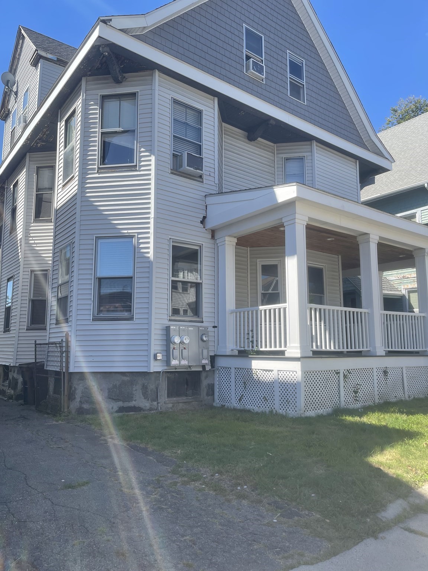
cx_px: 214
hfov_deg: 54.9
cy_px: 286
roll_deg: -0.6
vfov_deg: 69.4
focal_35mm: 25
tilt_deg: +8.3
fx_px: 412
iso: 32
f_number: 1.6
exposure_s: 1/1597
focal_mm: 5.1
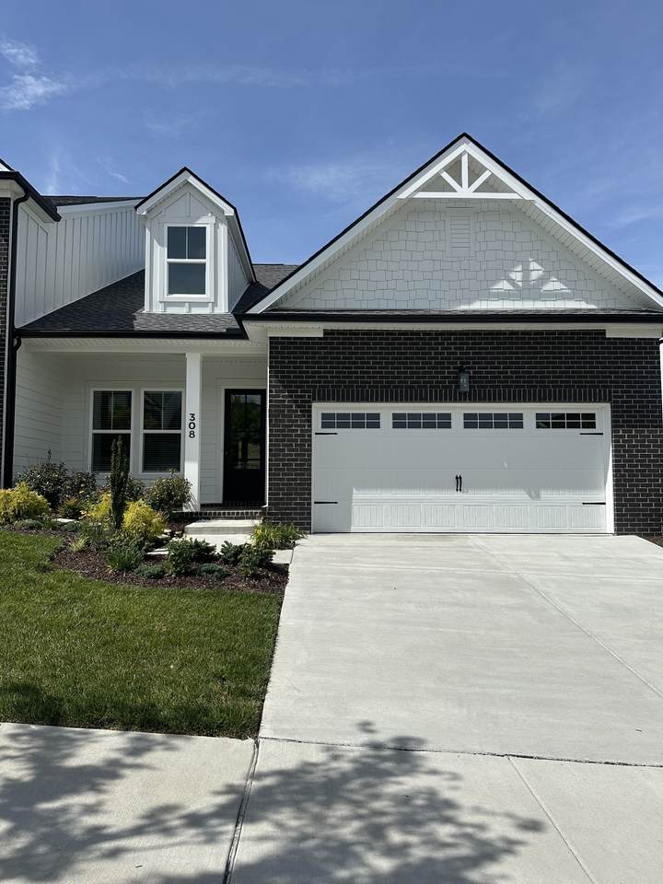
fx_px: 613
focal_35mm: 24
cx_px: 332
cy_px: 442
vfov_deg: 71.6
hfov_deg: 56.8
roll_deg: -0.4
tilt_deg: +3.9
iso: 80
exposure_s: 1/8197
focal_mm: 6.86
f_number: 1.78
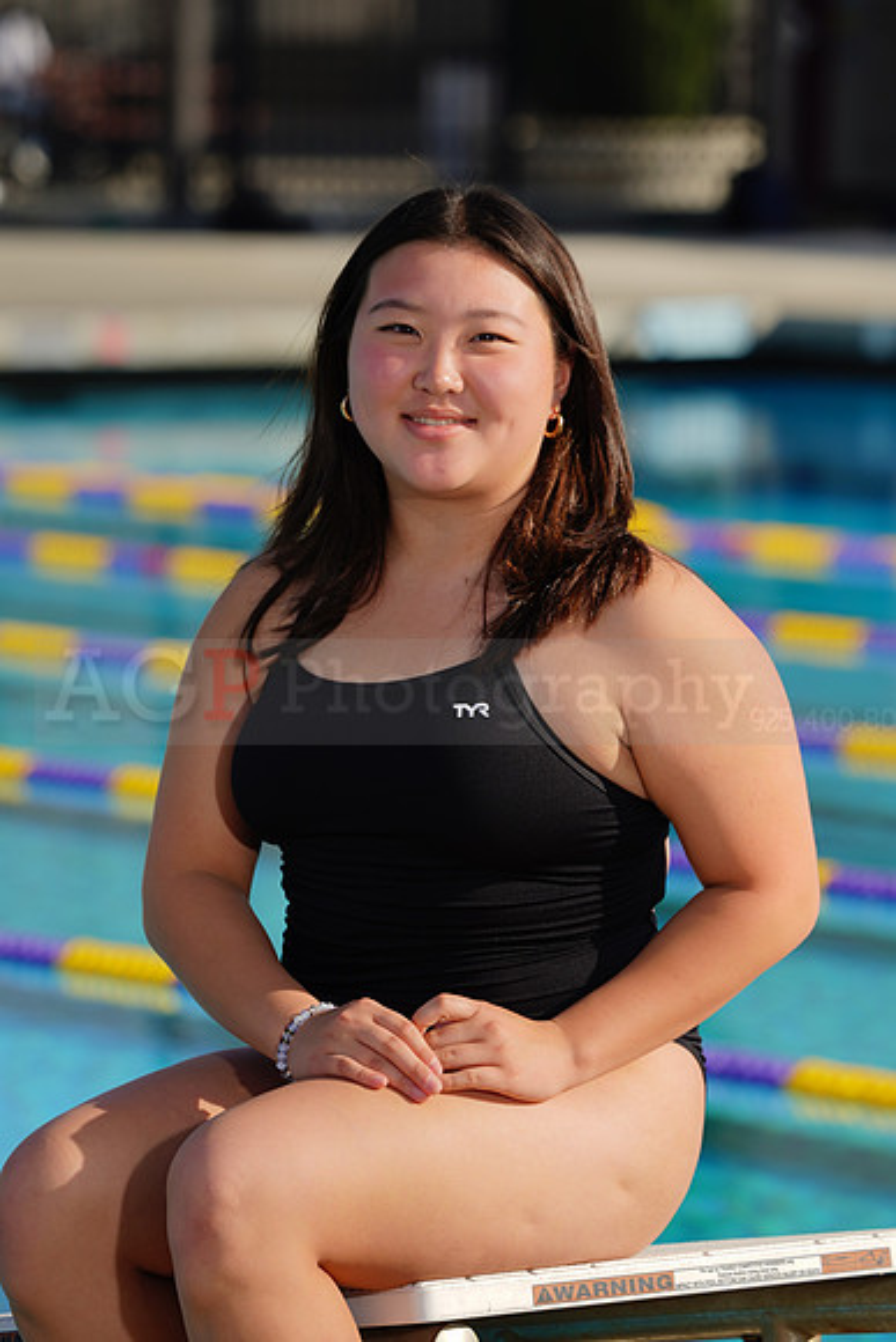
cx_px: 448
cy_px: 671
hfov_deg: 5.5
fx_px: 9327
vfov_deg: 8.2
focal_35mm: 250
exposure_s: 1/200
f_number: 8
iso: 50
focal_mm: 250
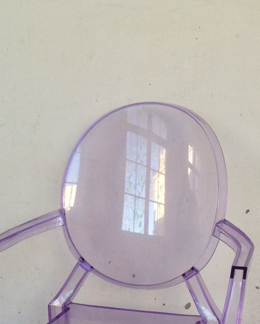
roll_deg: +0.7
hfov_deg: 20.1
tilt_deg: -21.3
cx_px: 103
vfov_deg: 24.1
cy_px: 309
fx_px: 731
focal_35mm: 76
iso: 64
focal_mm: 4.12
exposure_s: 1/120
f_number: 2.4
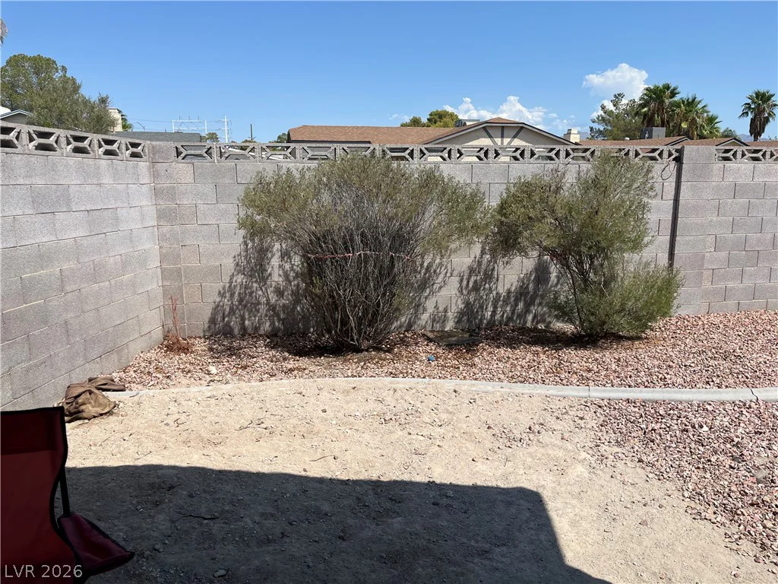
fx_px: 584
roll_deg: +0.7
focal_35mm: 26
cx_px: 389
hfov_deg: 67.3
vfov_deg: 53.1
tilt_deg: -10.8
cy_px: 292
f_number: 1.6
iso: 50
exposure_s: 1/5319
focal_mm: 5.1
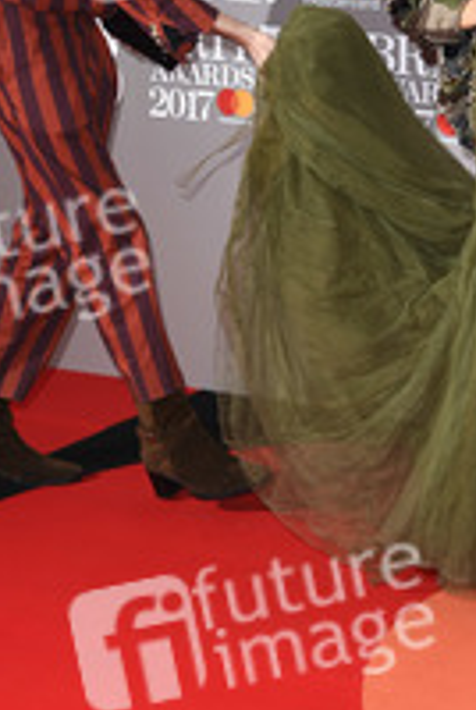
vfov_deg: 24.7
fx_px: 1581
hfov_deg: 17.0
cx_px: 357
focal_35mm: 80
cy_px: 96
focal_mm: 40
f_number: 5.6
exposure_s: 1/250
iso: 400
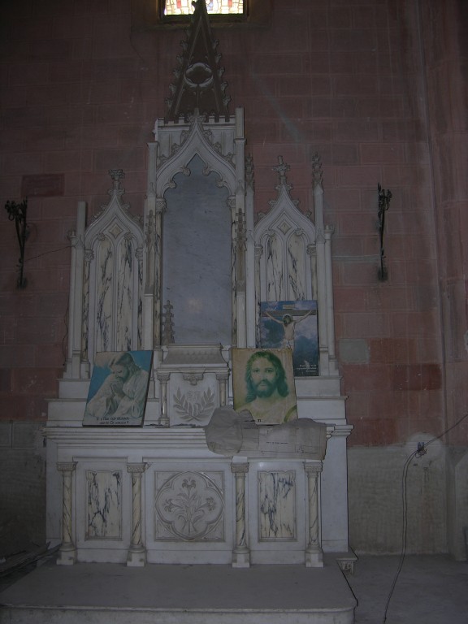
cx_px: 234
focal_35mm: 35
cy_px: 312
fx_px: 631
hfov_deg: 40.7
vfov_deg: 52.6
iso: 50
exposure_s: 1/60.1
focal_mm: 8.9
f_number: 2.8
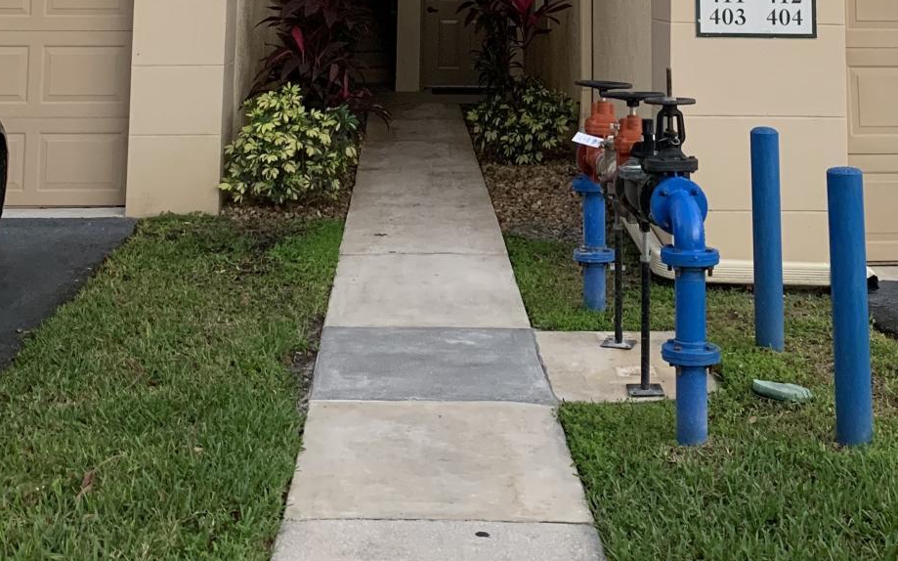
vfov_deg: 20.0
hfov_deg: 34.0
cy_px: -155
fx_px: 1468
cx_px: 508
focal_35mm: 60
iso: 200
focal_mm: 4.25
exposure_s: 1/60
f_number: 1.8
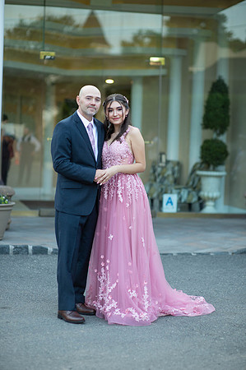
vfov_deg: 23.9
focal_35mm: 85
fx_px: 873
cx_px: 123
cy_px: 185
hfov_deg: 16.0
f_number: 2
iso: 250
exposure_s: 1/500
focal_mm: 85
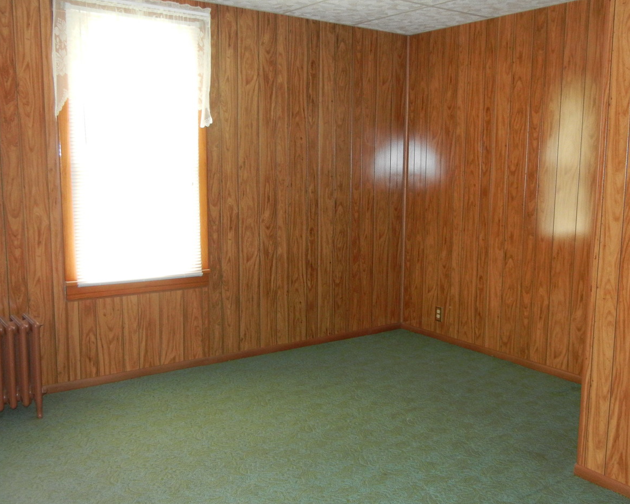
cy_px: 255
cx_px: 338
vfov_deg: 41.2
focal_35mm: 36
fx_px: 671
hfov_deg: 50.2
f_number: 3.5
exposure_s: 1/30
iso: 488
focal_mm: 5.4
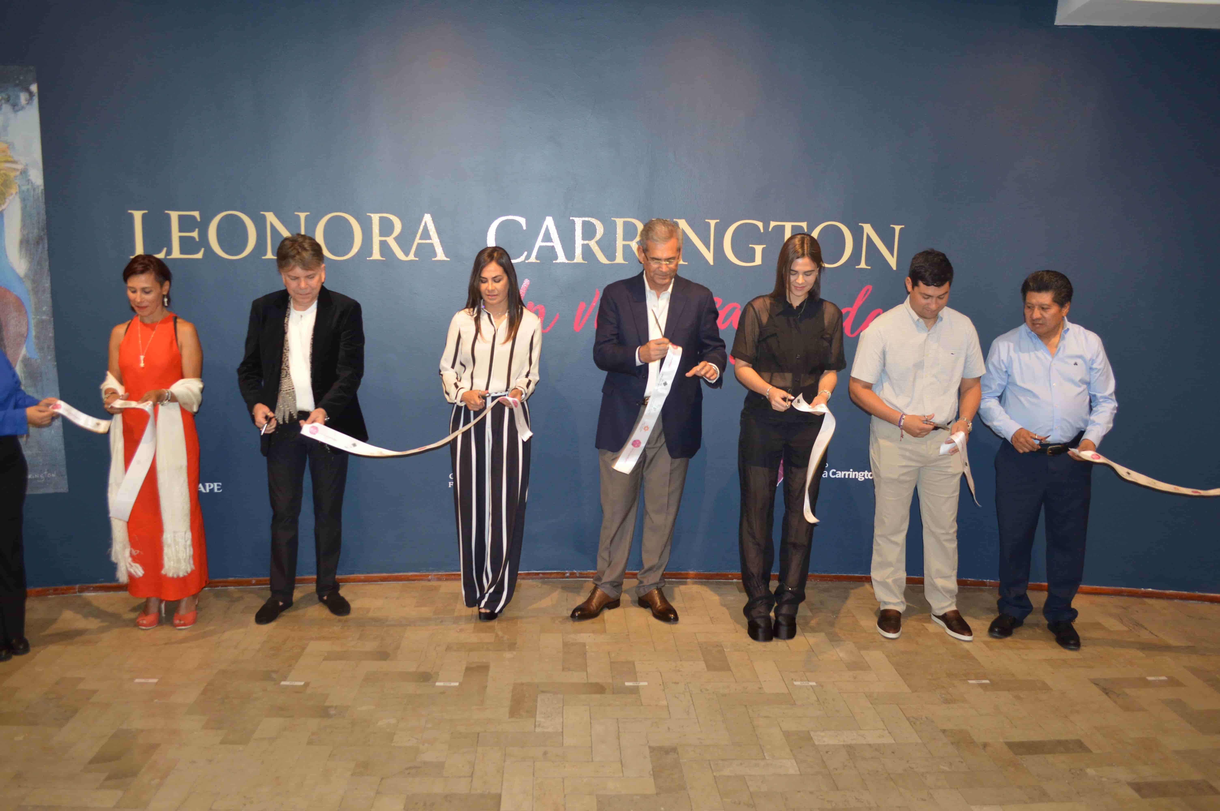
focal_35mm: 27
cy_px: 406
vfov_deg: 47.8
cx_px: 610
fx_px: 914
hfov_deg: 67.4
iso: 720
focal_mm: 18
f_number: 3.5
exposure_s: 1/60
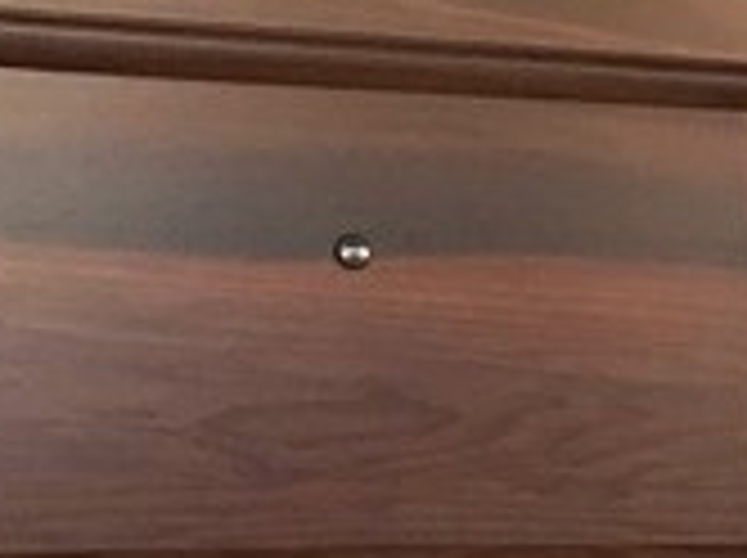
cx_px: 1876
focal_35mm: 173
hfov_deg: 9.9
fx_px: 3728
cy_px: 796
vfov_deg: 8.4
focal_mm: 3.99
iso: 20
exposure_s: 1/196
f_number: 1.8
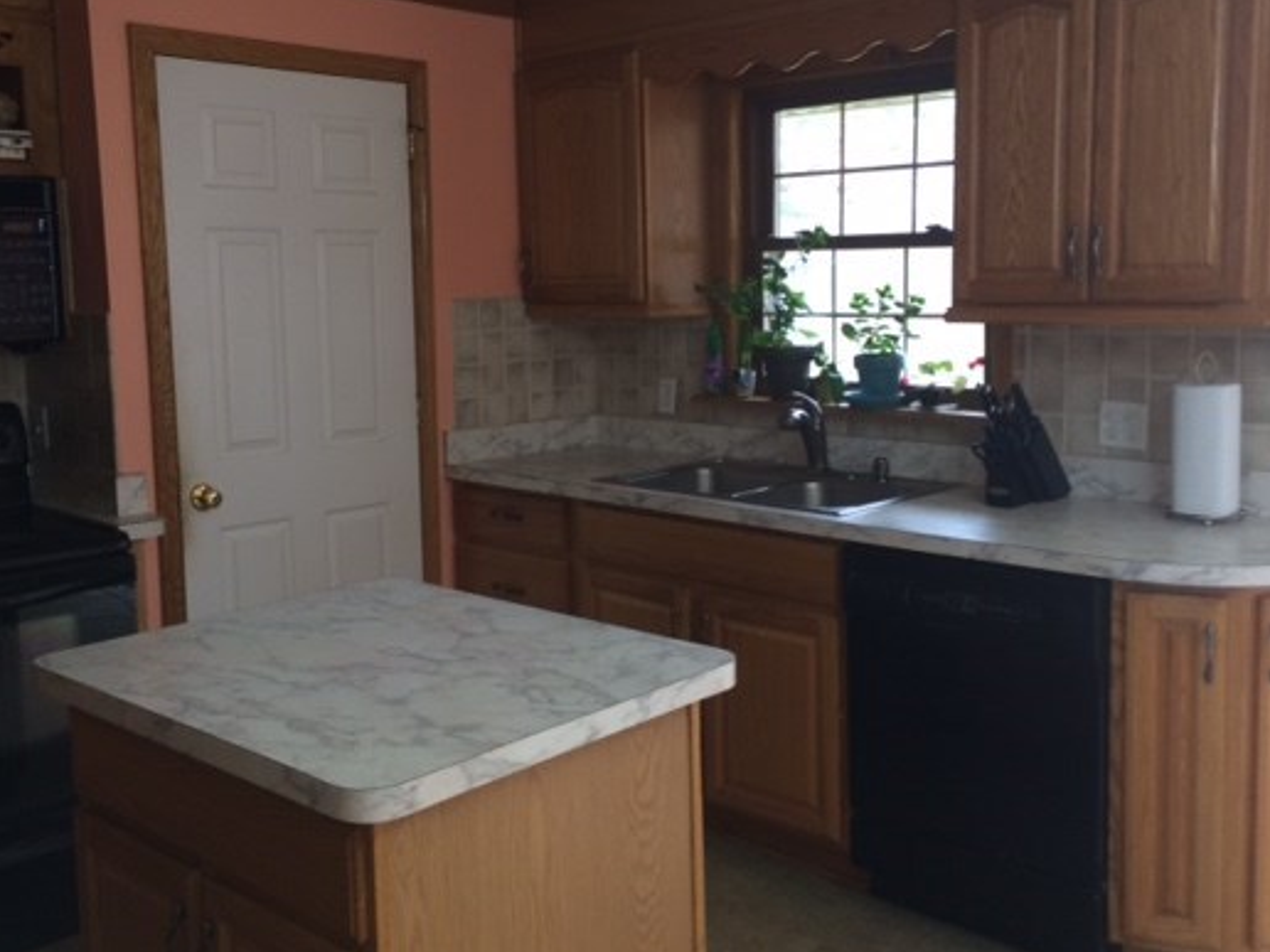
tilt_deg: -7.9
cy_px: 423
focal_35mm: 36
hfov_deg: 51.3
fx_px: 1321
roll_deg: +1.3
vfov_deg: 39.6
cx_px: 610
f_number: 2.2
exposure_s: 1/30
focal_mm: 4.15
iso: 64
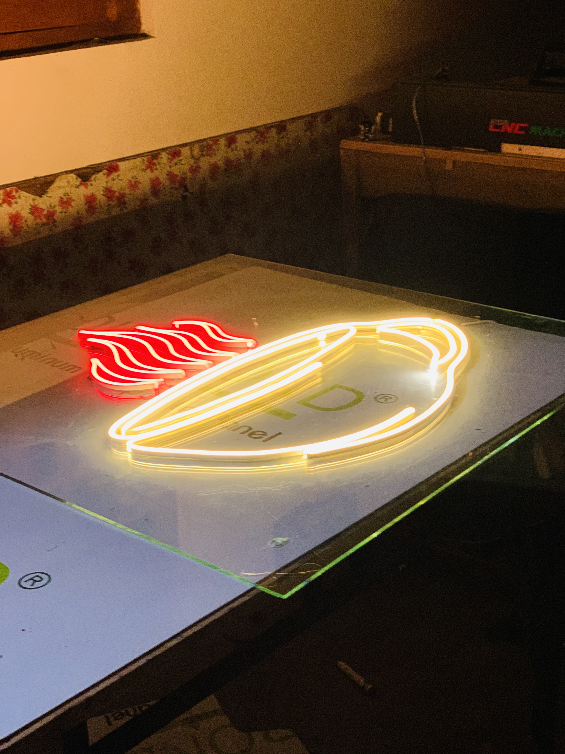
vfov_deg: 36.8
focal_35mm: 52
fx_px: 1132
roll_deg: +2.3
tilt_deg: -20.5
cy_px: 377
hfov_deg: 28.0
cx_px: 282
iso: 320
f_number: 2.4
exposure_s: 1/33
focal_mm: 6
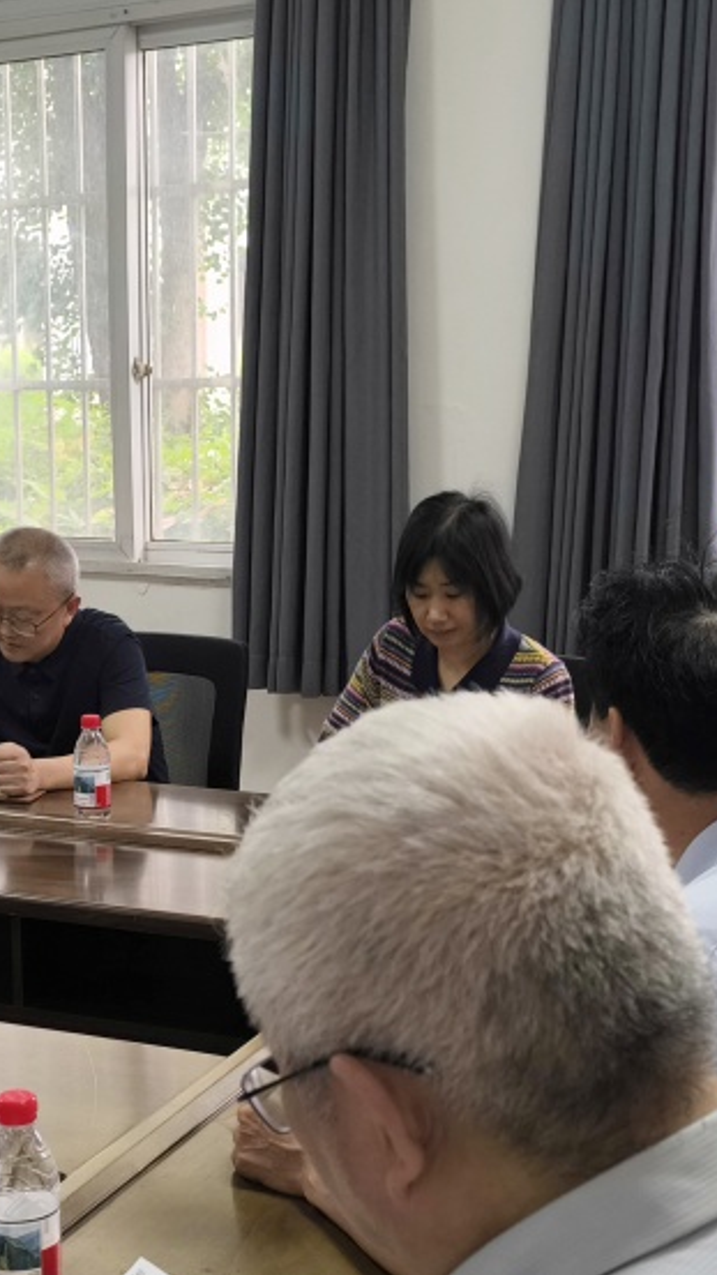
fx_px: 1149
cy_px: 629
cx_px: -16
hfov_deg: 31.7
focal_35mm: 34
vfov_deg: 58.0
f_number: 1.65
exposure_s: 1/100
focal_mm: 6.14
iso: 400
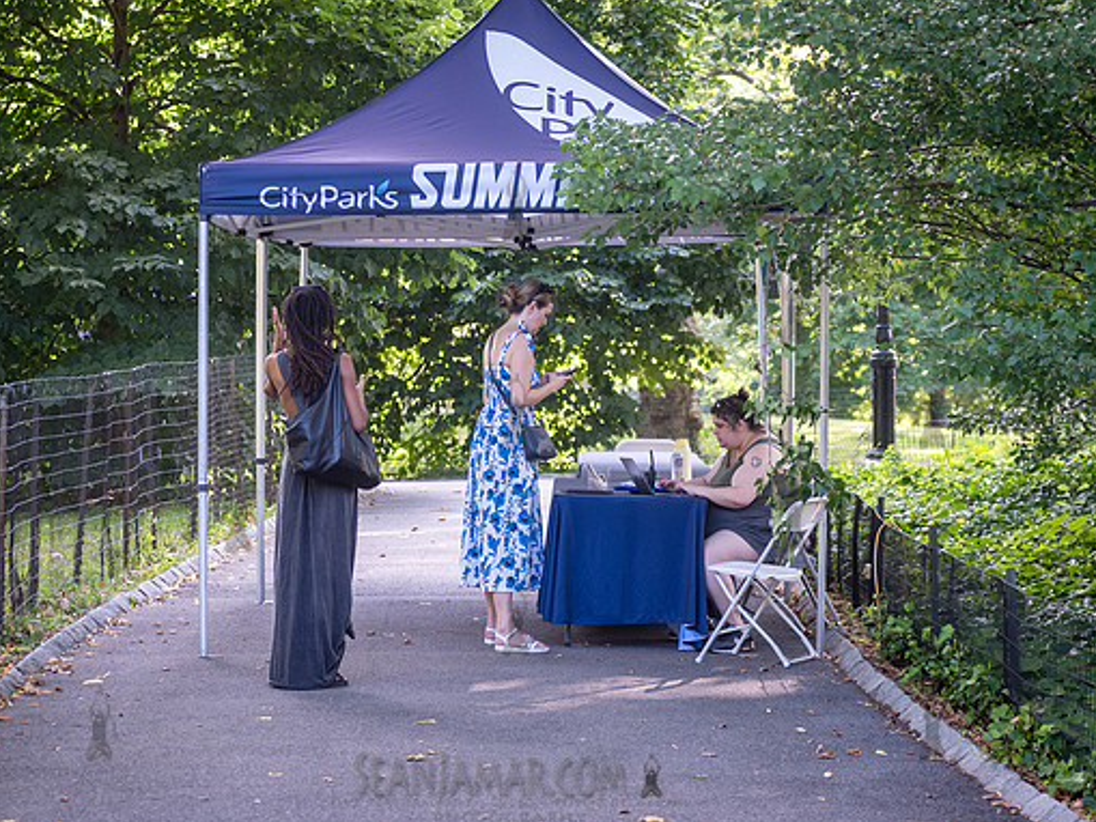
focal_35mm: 104
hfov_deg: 18.9
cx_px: 569
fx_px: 3294
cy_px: 432
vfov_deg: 14.2
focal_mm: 80
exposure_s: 1/200
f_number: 3.5
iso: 500
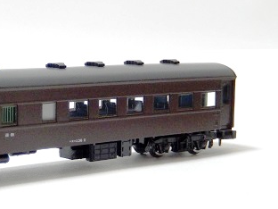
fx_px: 787
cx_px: 20
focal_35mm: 98
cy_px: 107
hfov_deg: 19.6
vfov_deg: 15.1
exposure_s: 1/2.5
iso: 200
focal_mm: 9.2
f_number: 4.5
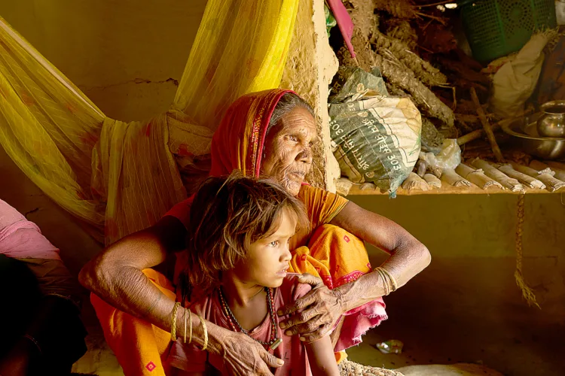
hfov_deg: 54.4
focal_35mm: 35
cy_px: 188
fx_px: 549
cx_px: 282
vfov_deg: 37.9
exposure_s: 1/80
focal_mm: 35
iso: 640
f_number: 4.5
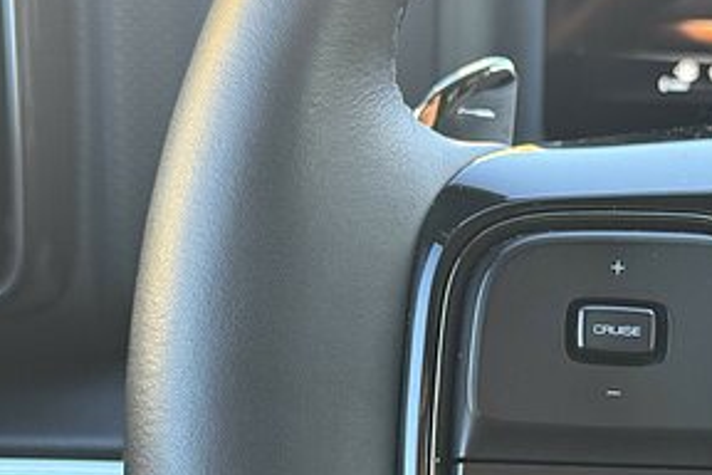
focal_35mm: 95
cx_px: 593
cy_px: 356
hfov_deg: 21.1
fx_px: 1879
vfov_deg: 14.3
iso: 125
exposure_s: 1/71
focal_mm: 6.76
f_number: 1.78
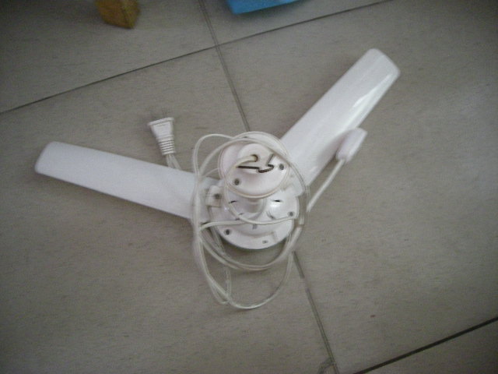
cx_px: 249
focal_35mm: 35
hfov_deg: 52.6
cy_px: 187
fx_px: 504
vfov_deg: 40.7
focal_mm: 5.7
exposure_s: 1/8
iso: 471
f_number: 2.8
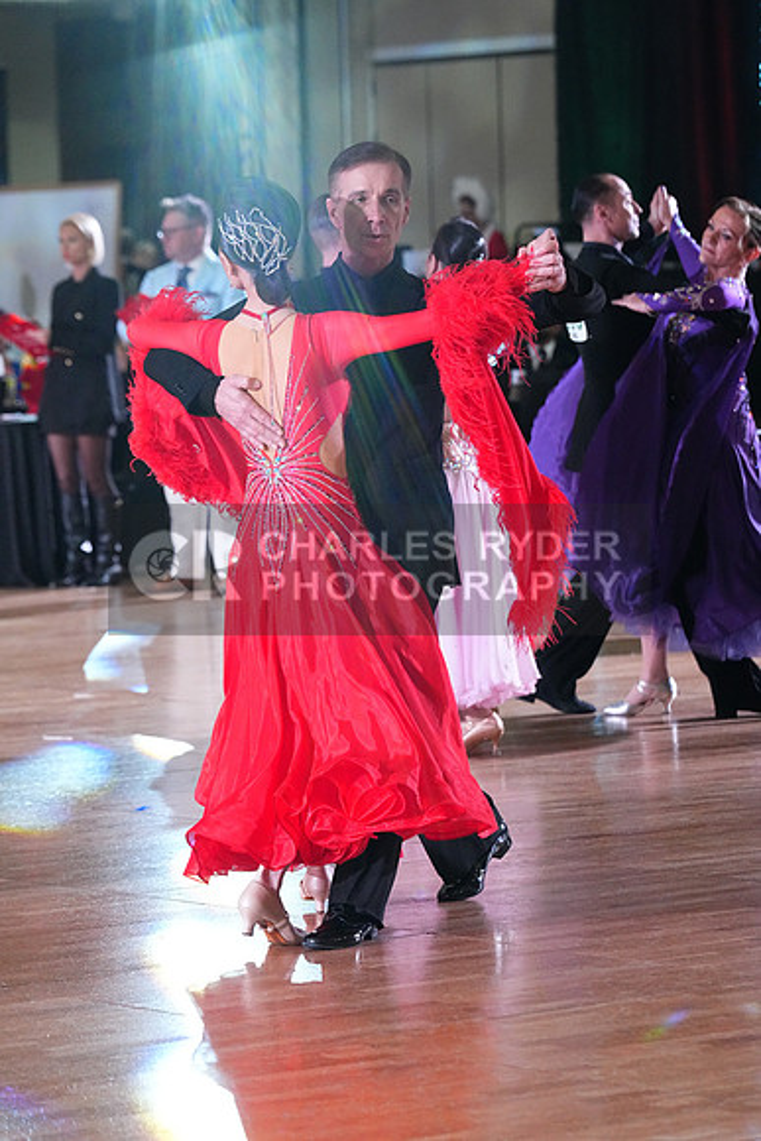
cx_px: 380
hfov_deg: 8.2
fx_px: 5292
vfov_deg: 12.3
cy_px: 570
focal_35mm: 167
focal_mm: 167
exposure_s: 1/400
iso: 10000
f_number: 5.6
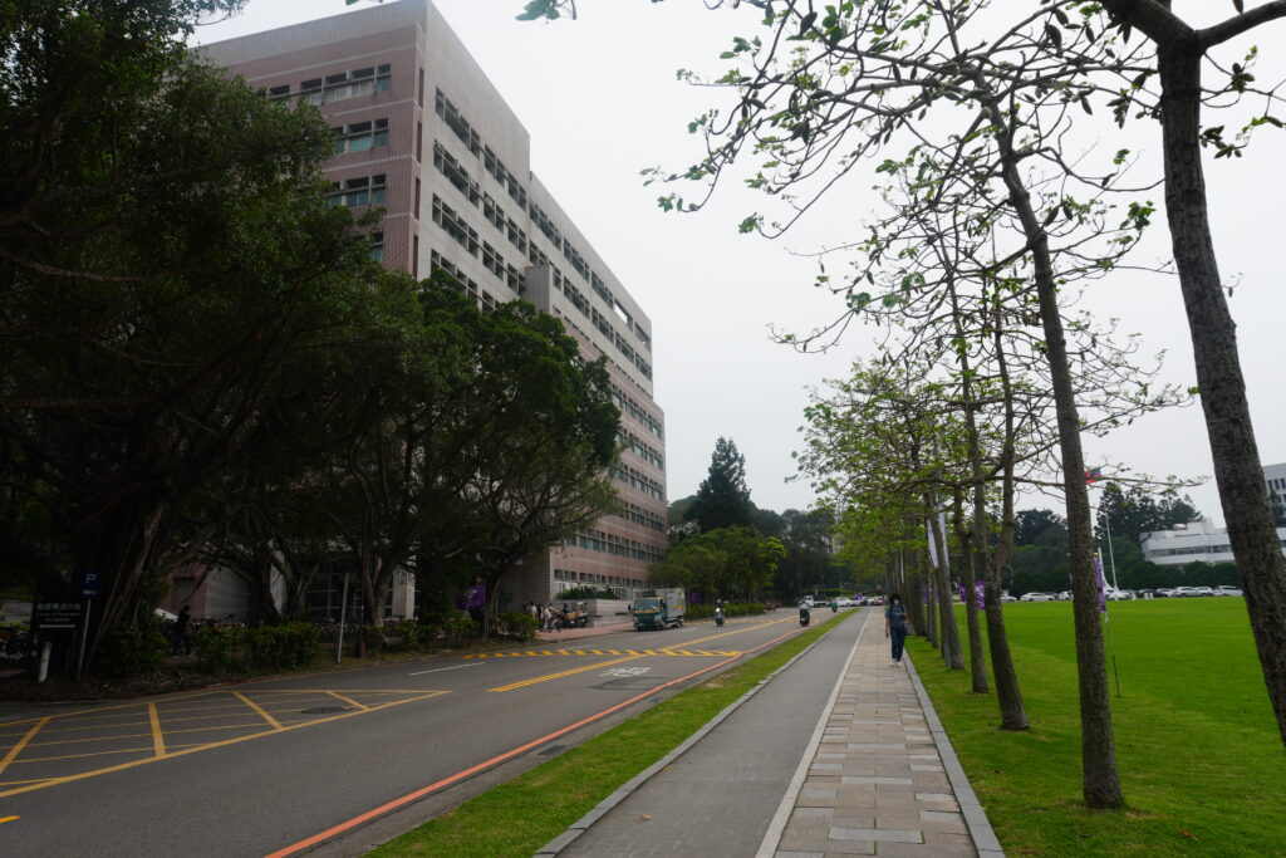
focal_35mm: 24
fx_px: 857
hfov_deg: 73.7
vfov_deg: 53.1
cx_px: 643
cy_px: 429
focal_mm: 16
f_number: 10
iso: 100
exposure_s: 1/160
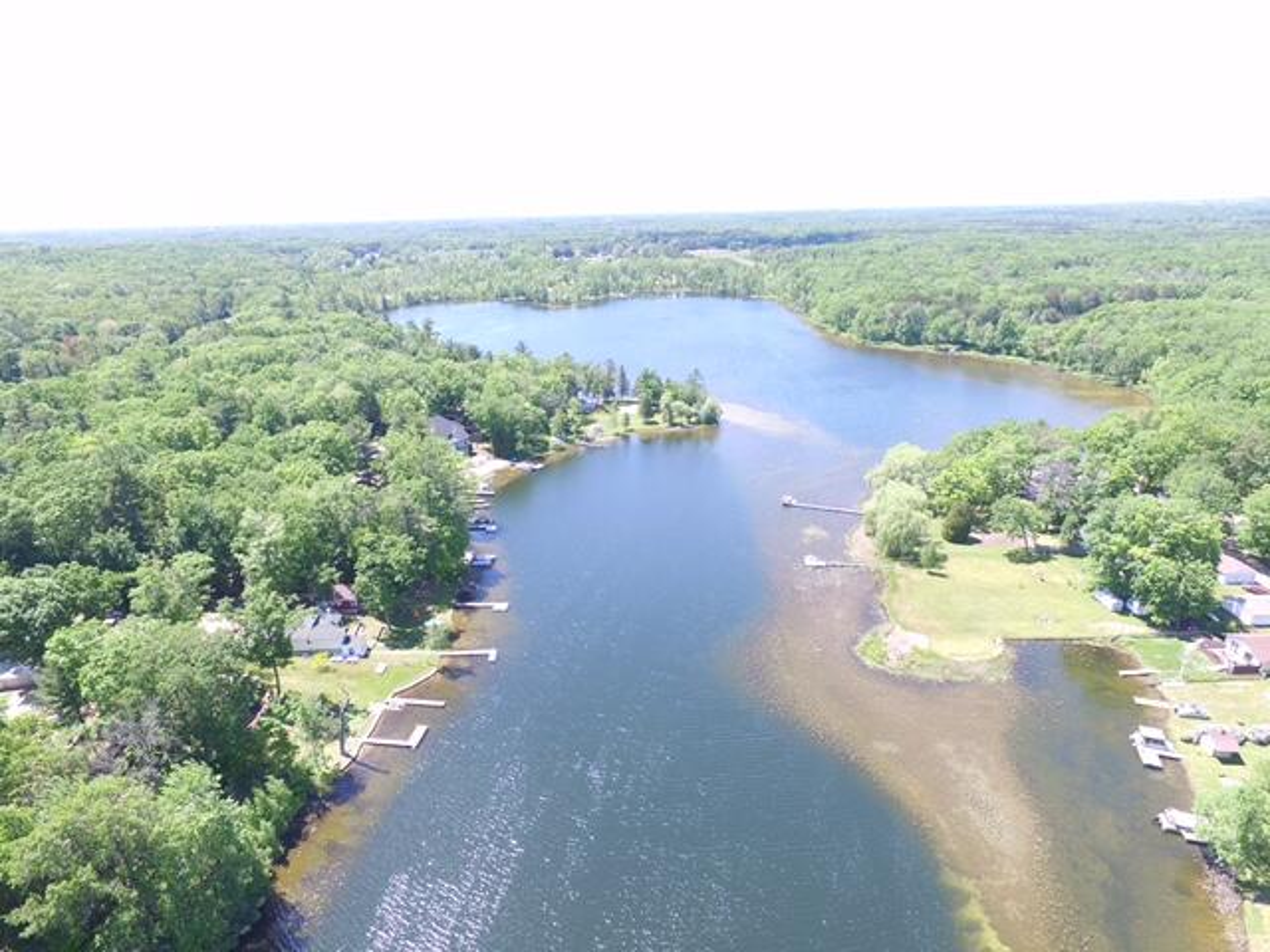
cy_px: 476
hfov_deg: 81.7
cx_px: 635
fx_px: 734
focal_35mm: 20
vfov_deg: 66.0
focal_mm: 3.61
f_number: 2.8
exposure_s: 1/180
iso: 100
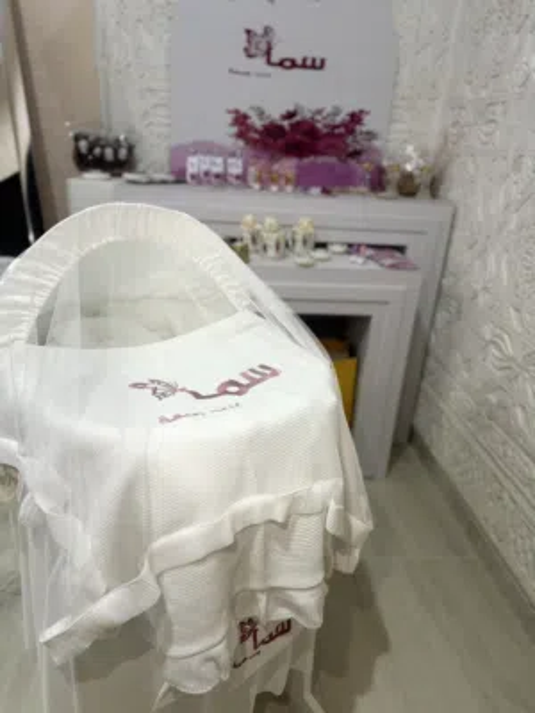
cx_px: 268
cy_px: 356
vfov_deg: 71.6
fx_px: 495
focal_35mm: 24
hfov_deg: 56.8
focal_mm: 6.86
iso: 400
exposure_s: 1/59
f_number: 1.78
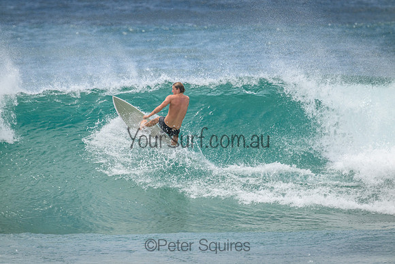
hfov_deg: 2.6
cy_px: 132
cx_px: 198
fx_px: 8779
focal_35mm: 800
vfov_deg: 1.7
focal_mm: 800
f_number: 11
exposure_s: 1/2000
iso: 800
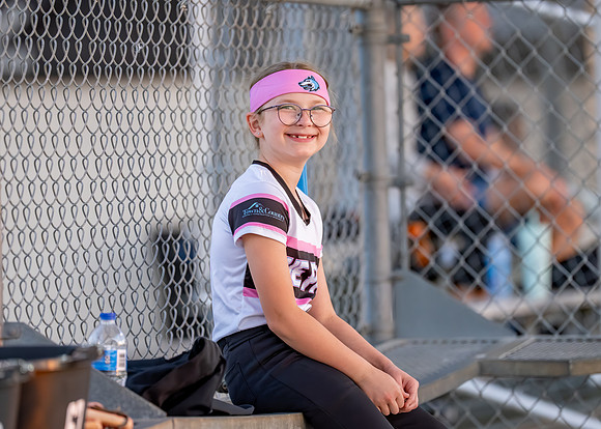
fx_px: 4701
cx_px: 311
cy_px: 201
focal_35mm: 275
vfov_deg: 5.2
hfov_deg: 7.3
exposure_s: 1/800
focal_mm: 200
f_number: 2.8
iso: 1600
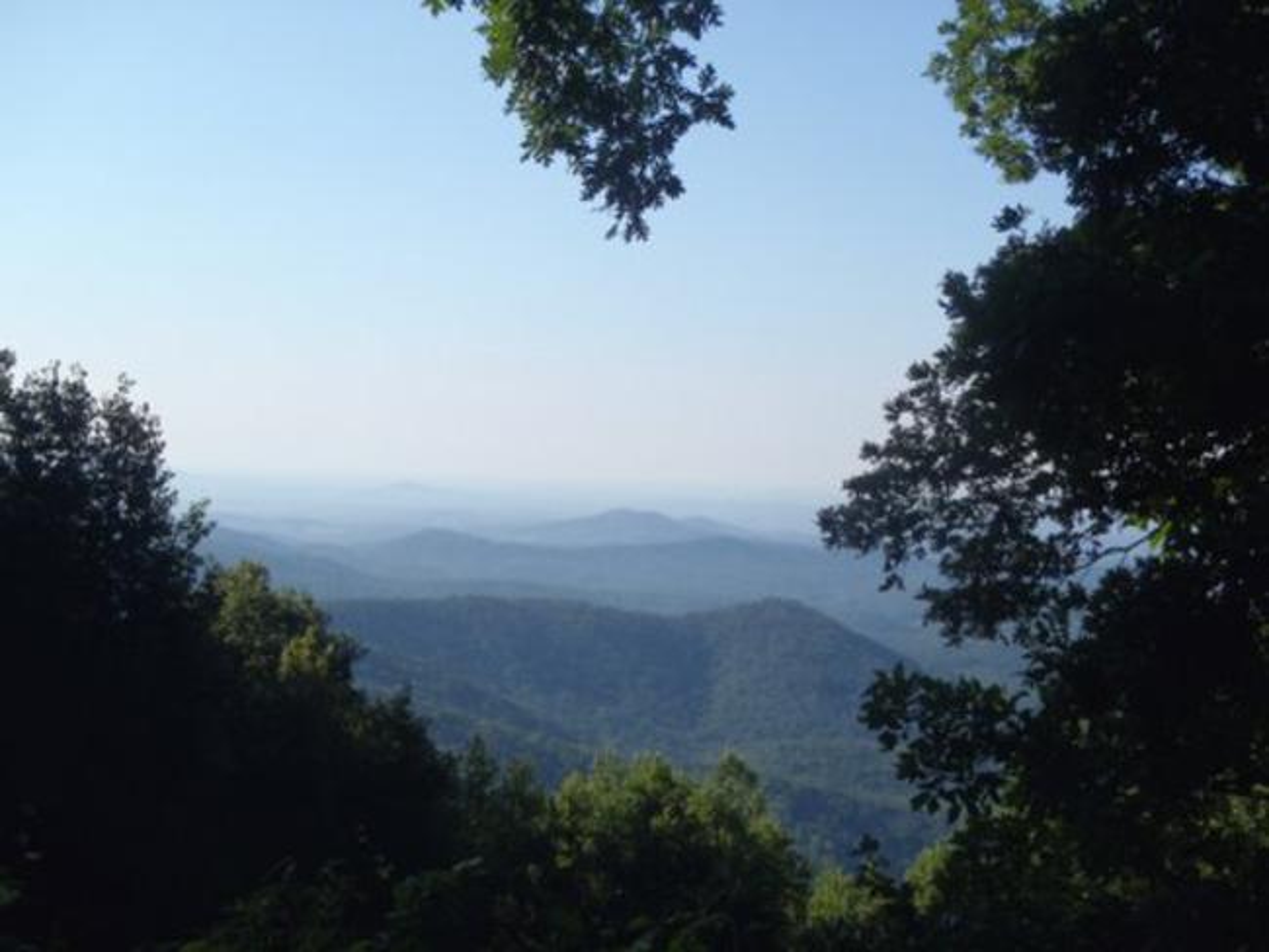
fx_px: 2054
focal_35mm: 56
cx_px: 634
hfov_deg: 34.3
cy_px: 476
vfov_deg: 26.1
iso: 200
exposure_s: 1/125
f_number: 14
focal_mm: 10
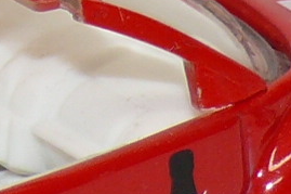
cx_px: -129
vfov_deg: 2.0
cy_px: 163
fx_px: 5606
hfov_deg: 3.0
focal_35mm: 694
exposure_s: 1/30
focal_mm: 14.2
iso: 100
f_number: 4
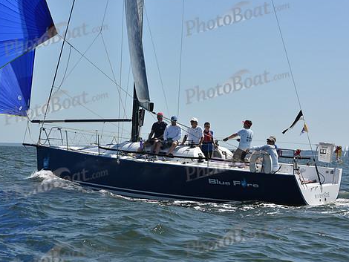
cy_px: 134
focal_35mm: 83
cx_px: 147
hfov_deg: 23.5
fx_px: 837
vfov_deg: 17.8
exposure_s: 1/1250
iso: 250
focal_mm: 70
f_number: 8
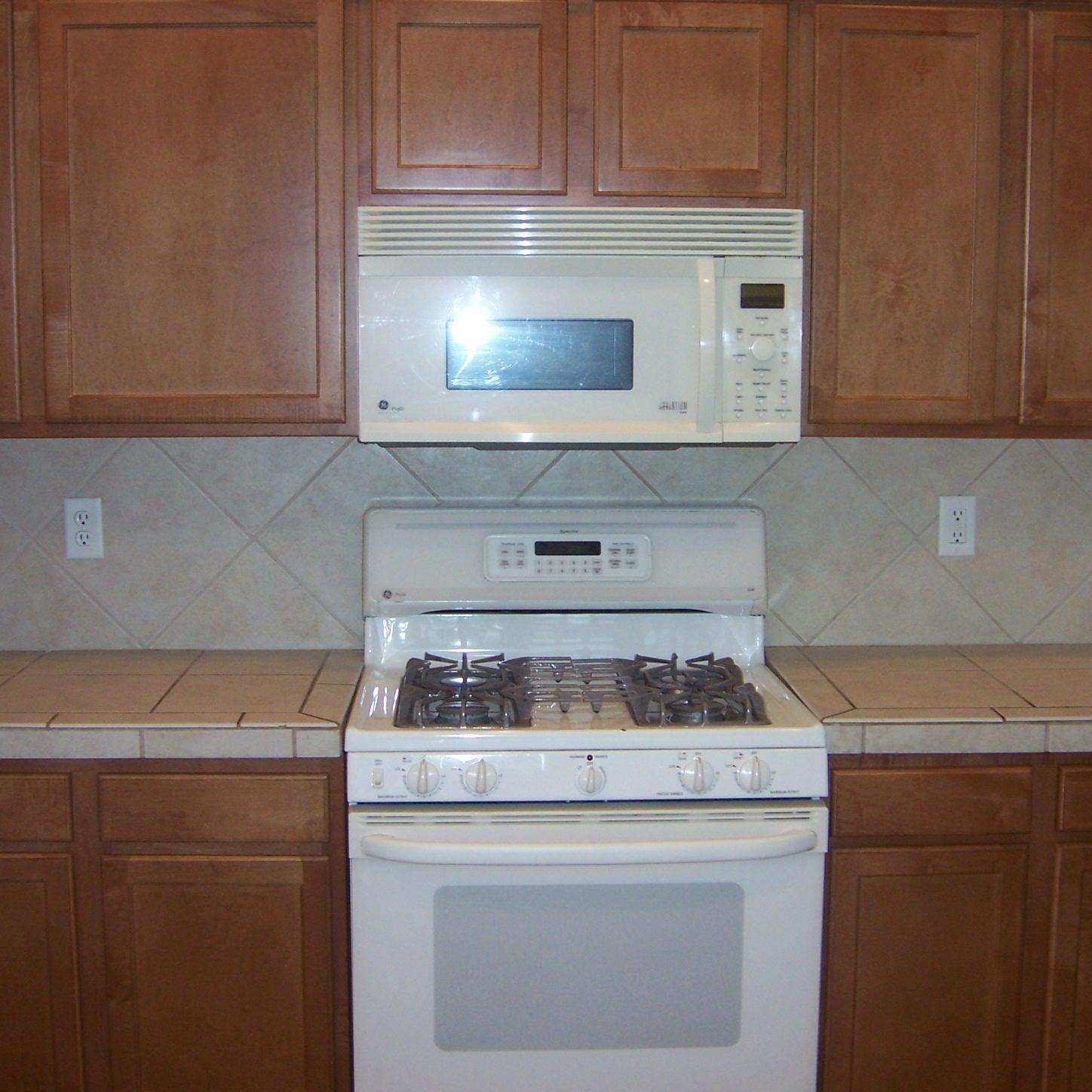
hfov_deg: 37.5
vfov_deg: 37.5
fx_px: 1606
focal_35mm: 45
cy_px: 520
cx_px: 531
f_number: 2.8
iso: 125
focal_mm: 6.2
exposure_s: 1/60
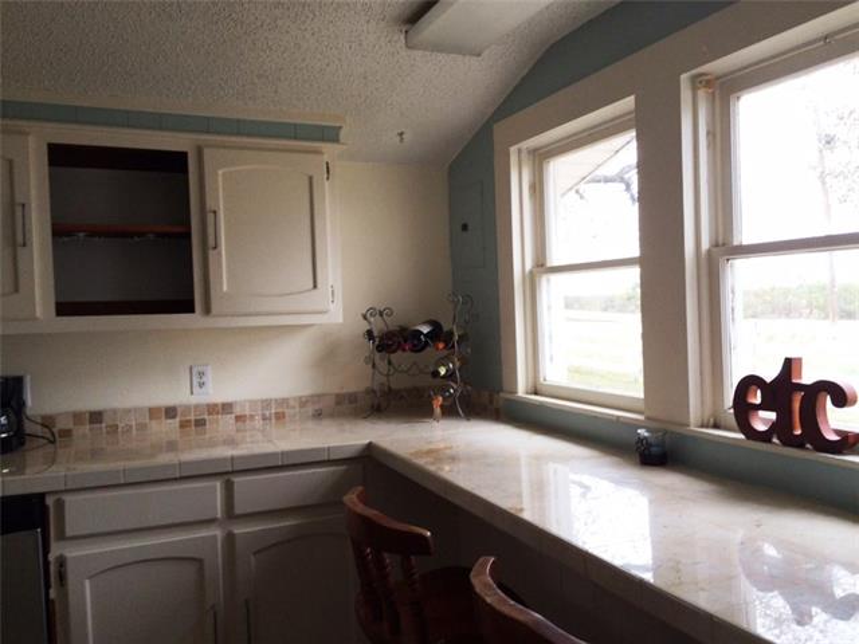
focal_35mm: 29
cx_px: 430
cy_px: 322
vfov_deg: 48.2
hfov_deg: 61.7
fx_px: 720
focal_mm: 4.15
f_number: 2.2
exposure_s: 1/120
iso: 64
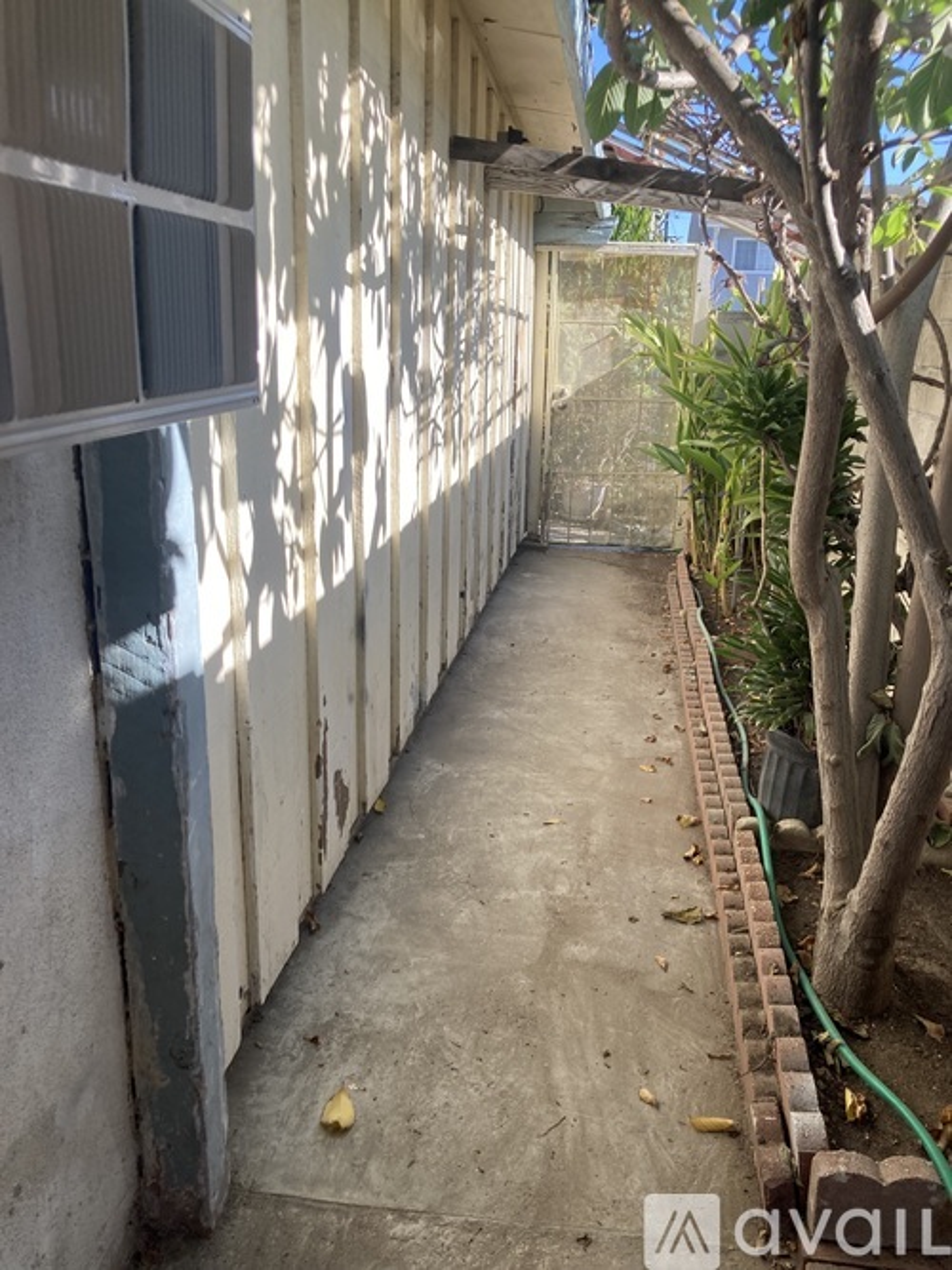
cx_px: 476
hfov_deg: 49.7
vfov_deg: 63.5
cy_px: 635
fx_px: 1027
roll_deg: -1.2
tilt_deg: -18.0
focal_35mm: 28
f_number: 1.8
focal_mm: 3.99
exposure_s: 1/324
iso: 20
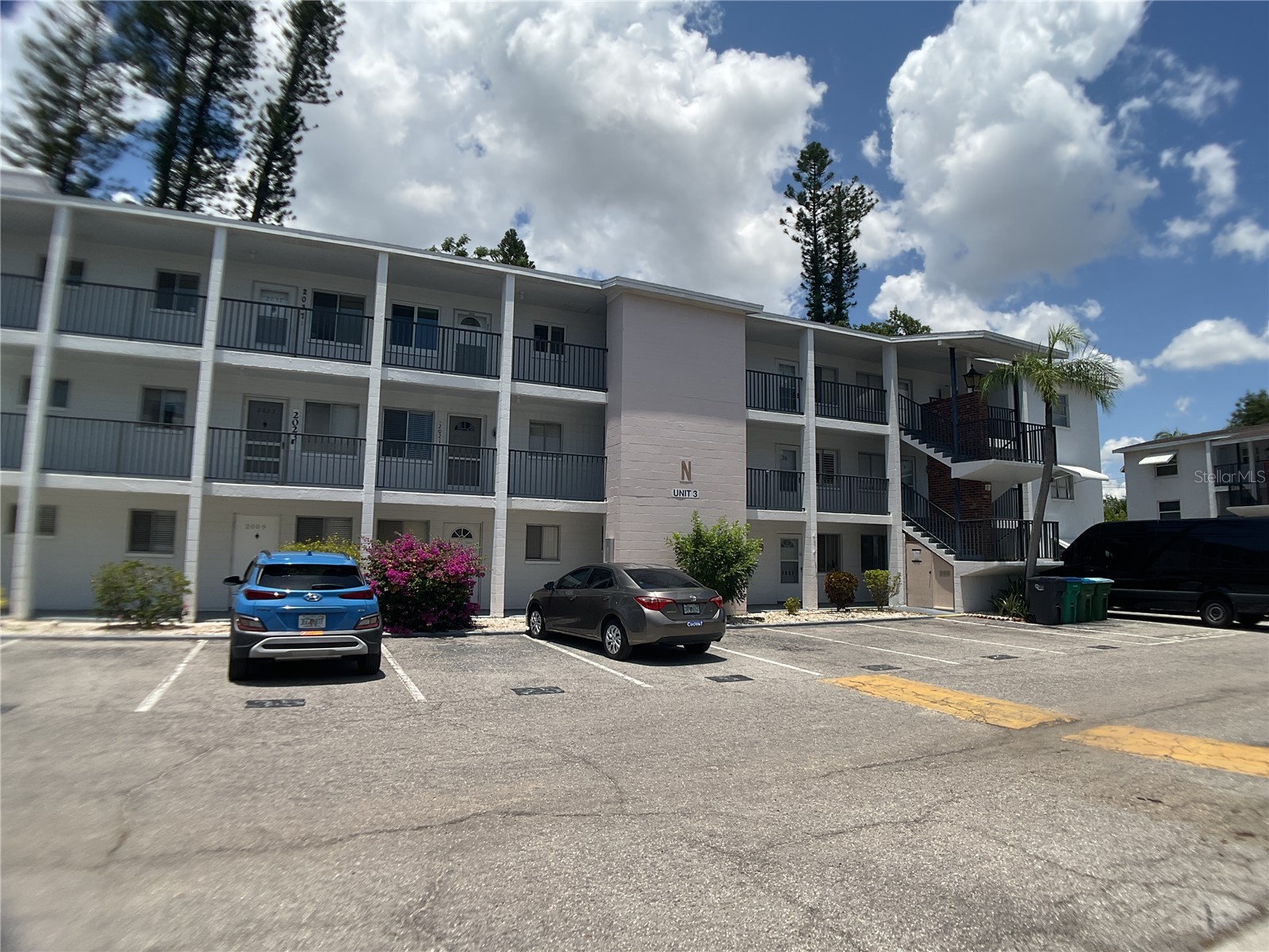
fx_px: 1063
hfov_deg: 61.7
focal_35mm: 29
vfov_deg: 48.2
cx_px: 634
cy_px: 476
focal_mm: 3
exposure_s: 1/3125
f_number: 1.8
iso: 16
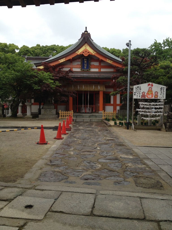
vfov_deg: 52.6
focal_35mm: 35
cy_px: 115
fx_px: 232
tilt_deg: -4.8
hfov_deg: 40.7
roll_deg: -0.7
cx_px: 86
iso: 50
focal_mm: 4.28
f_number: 2.4
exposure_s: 1/198
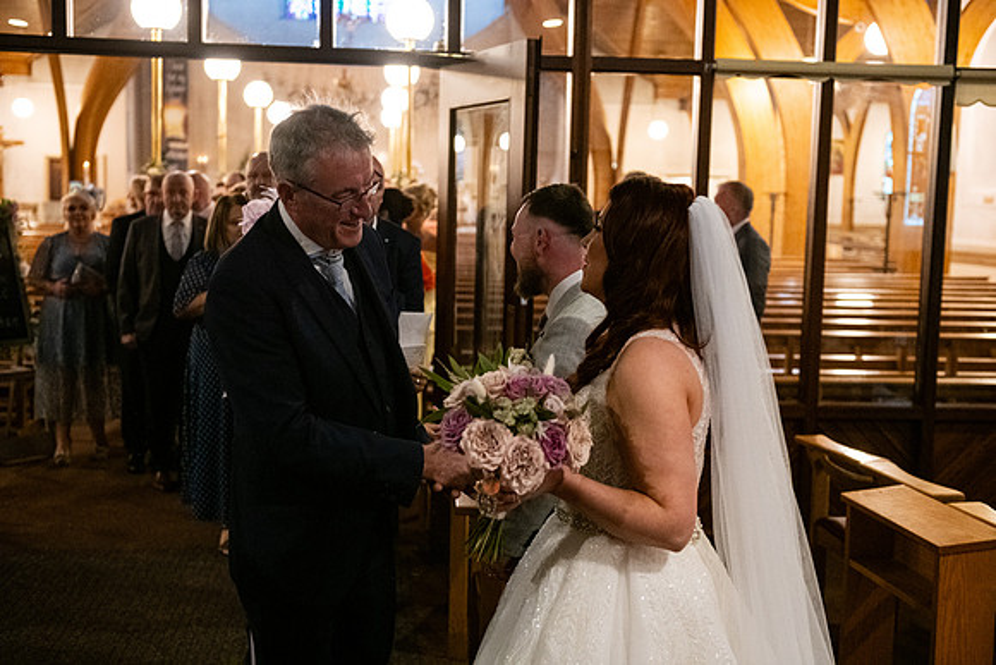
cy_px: 332
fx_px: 1328
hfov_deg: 41.1
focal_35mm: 48
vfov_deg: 28.1
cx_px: 498
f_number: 3.5
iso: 2500
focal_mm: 48
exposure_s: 1/160
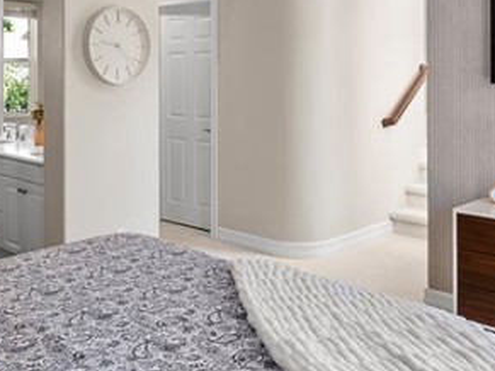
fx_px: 629
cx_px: 194
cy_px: 43
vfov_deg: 31.4
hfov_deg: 42.7
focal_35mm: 44
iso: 200
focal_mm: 13
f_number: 9
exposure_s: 1/5
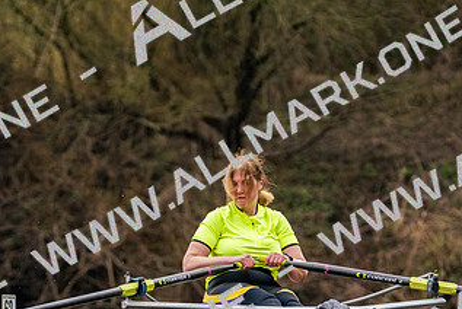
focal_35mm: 709
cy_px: 279
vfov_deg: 1.9
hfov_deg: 2.9
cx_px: 211
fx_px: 9107
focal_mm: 388
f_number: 6.3
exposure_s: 1/2000
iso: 2500
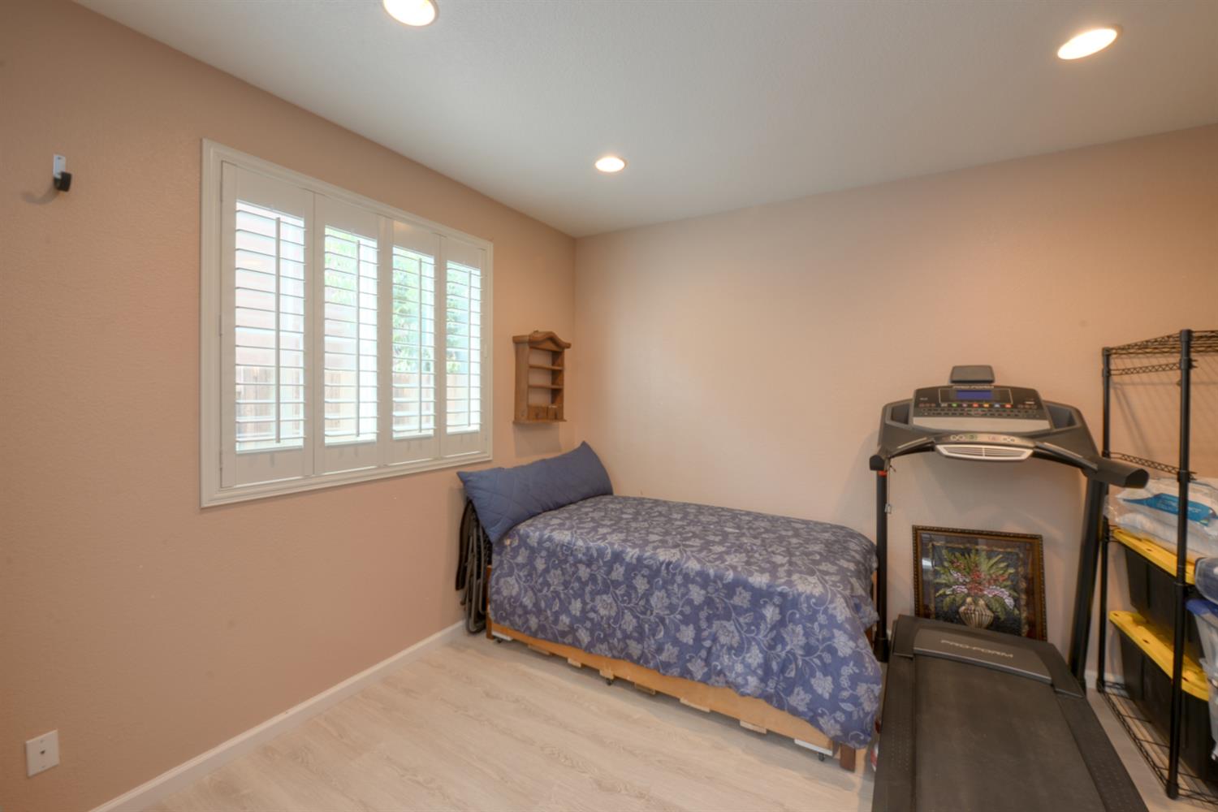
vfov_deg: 81.2
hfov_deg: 104.3
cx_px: 609
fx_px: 474
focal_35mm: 14
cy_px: 406
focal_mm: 14
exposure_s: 1/8
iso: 400
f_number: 10
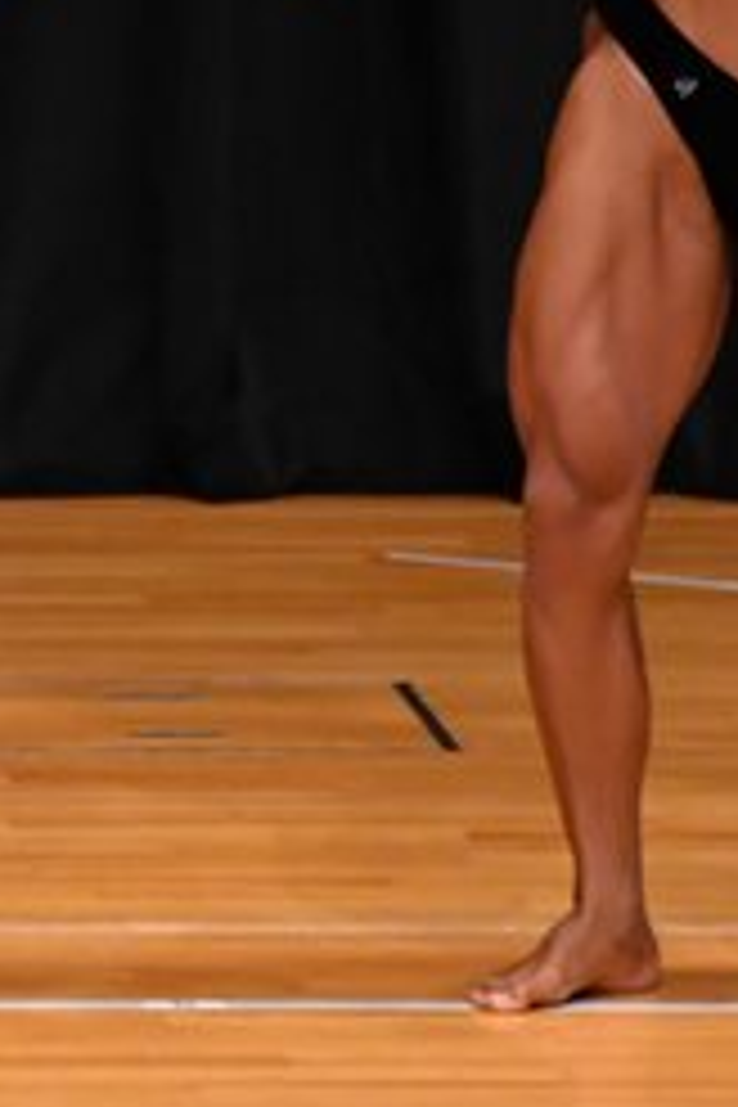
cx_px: -781
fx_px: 27642
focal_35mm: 899
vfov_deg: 2.3
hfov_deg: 1.5
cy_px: -36
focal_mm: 190
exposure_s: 1/400
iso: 3200
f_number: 5.6
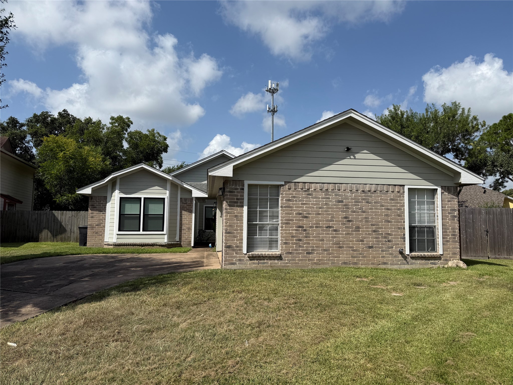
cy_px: 192
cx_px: 256
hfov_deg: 71.6
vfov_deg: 56.8
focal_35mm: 24
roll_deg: -0.4
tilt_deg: +5.3
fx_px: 356
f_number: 1.78
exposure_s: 1/6711
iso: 80
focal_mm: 6.76
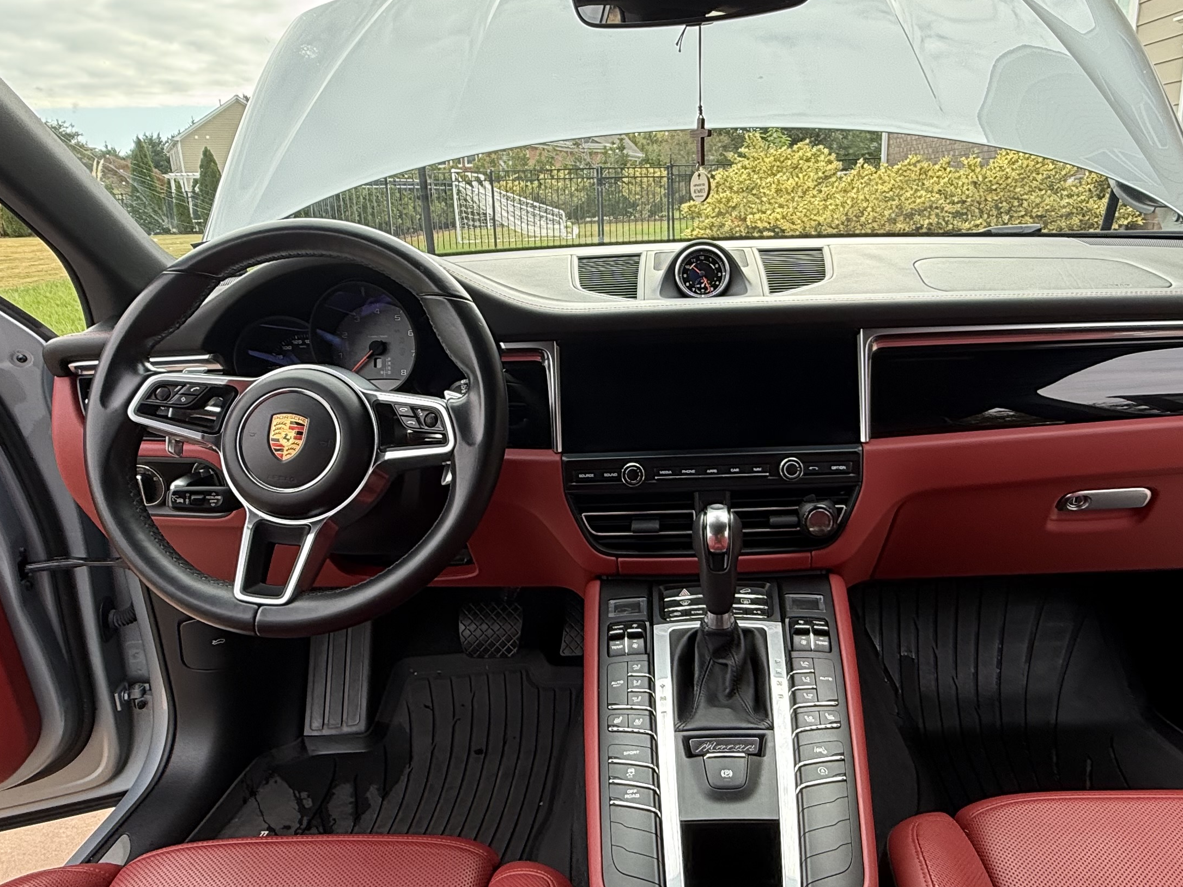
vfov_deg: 53.1
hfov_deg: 67.1
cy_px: 435
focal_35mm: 26
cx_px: 652
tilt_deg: -15.9
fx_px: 888
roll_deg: +0.8
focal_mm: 2.22
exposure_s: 1/168
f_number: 2.2
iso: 64
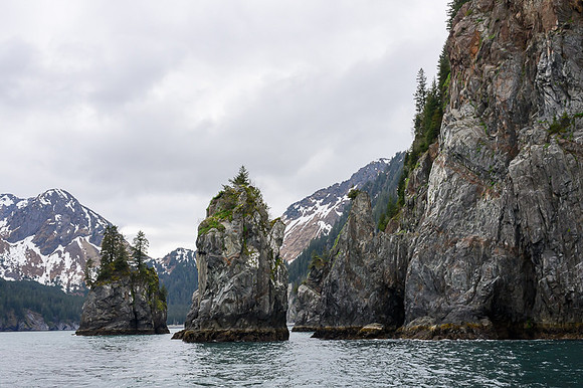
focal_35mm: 36
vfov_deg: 36.8
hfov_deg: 53.2
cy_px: 194
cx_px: 292
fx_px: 583
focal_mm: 36
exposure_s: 1/500
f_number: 16
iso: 1250
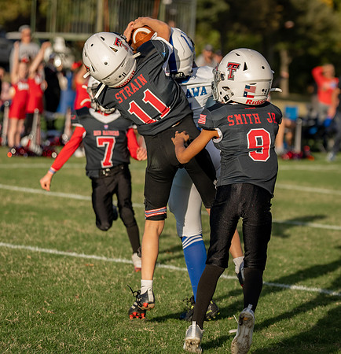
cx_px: 207
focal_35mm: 158
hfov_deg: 10.8
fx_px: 1795
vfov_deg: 11.2
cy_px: 138
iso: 160
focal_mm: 100
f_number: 2.8
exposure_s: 1/3200
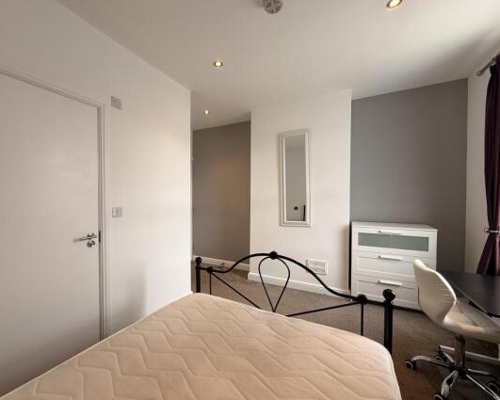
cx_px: 236
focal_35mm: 15
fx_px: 222
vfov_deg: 84.1
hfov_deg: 96.7
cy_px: 203
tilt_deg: -0.5
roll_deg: -0.1
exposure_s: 1/100
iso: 100
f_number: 2.2
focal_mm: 2.22
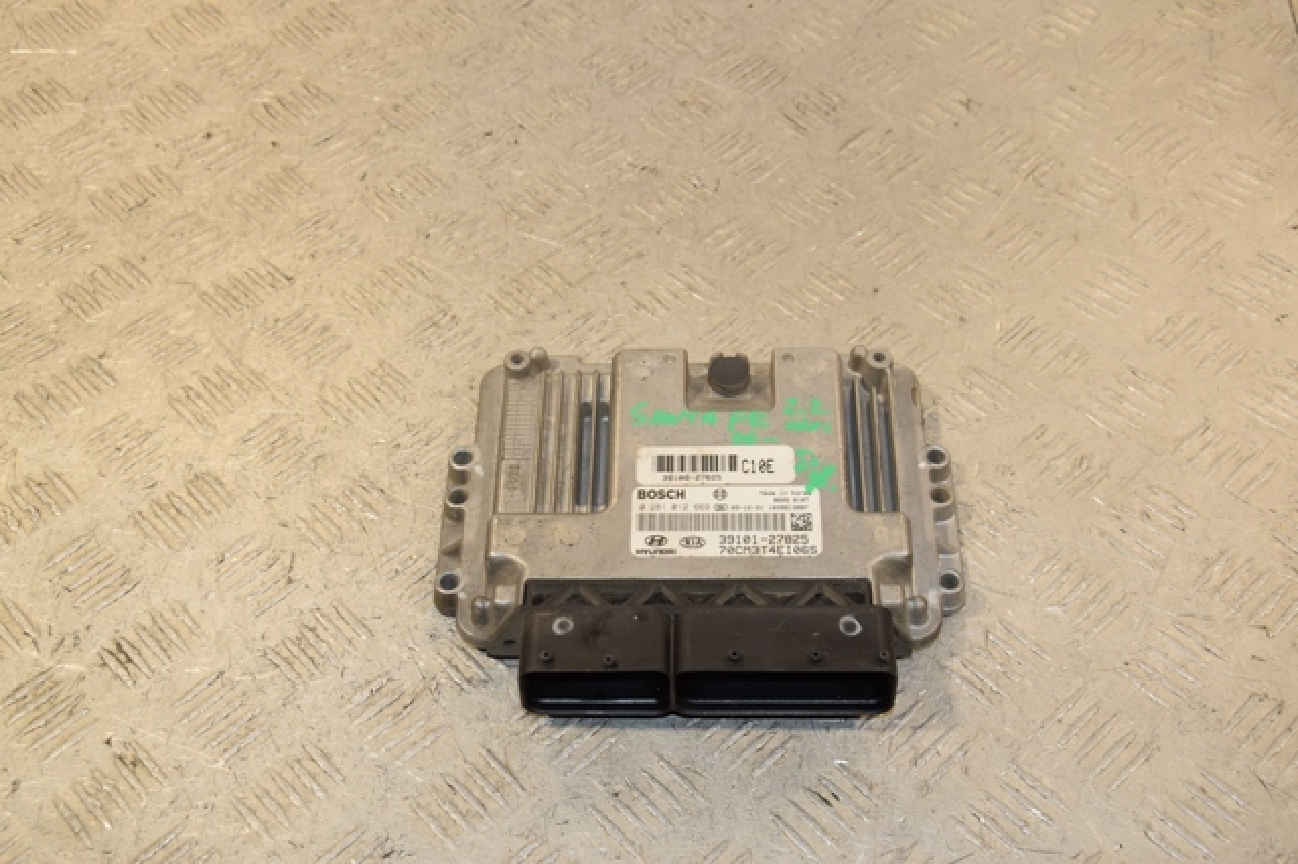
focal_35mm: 48
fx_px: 1730
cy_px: 432
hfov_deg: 41.1
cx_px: 649
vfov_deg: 28.0
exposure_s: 1/200
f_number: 8
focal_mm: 32
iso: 800
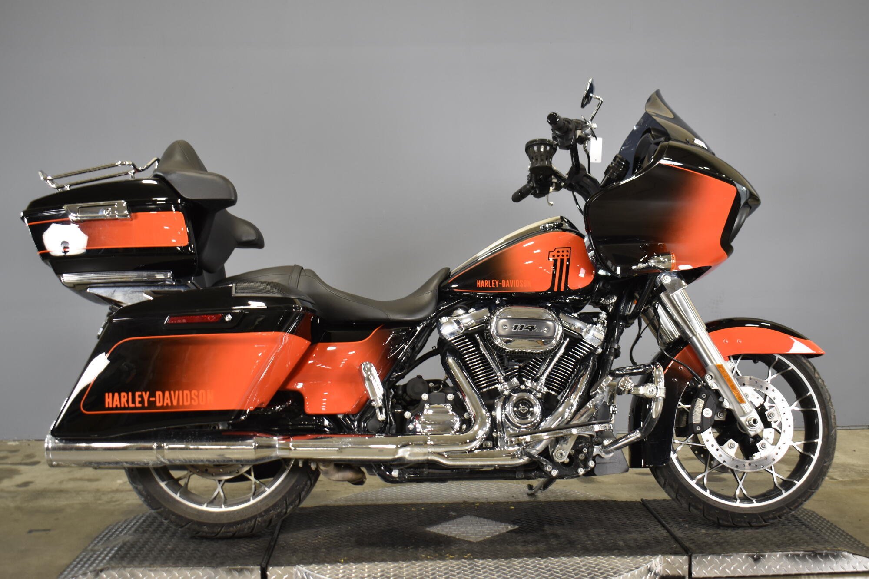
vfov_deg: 30.8
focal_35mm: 44
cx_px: 434
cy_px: 290
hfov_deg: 45.0
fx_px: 1050
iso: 400
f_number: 4.2
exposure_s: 1/20
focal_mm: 29
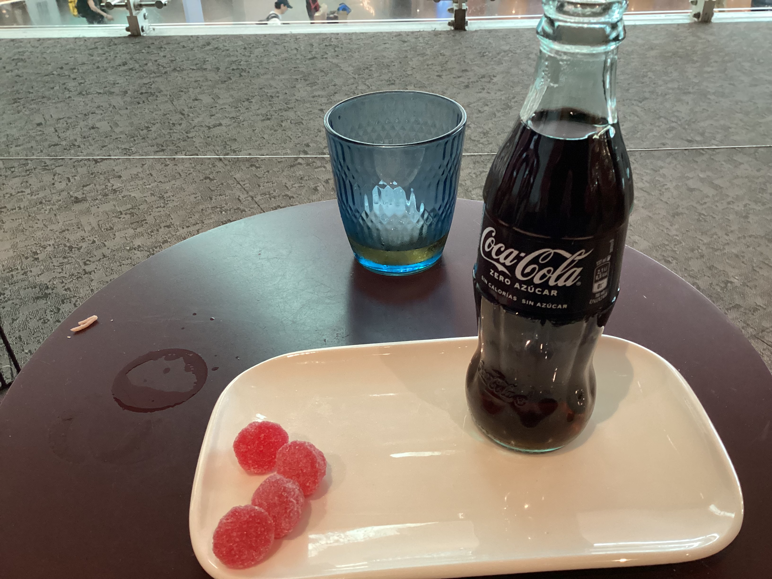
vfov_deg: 45.4
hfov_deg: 58.4
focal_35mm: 31
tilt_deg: -35.7
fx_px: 691
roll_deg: +2.4
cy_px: 290
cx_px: 386
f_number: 2.4
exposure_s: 1/50
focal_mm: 3.3
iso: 320
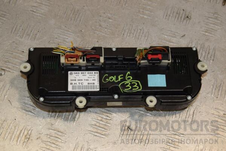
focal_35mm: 78
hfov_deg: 26.0
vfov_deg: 17.5
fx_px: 490
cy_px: 76
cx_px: 113
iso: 800
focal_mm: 52
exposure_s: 1/200
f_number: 8
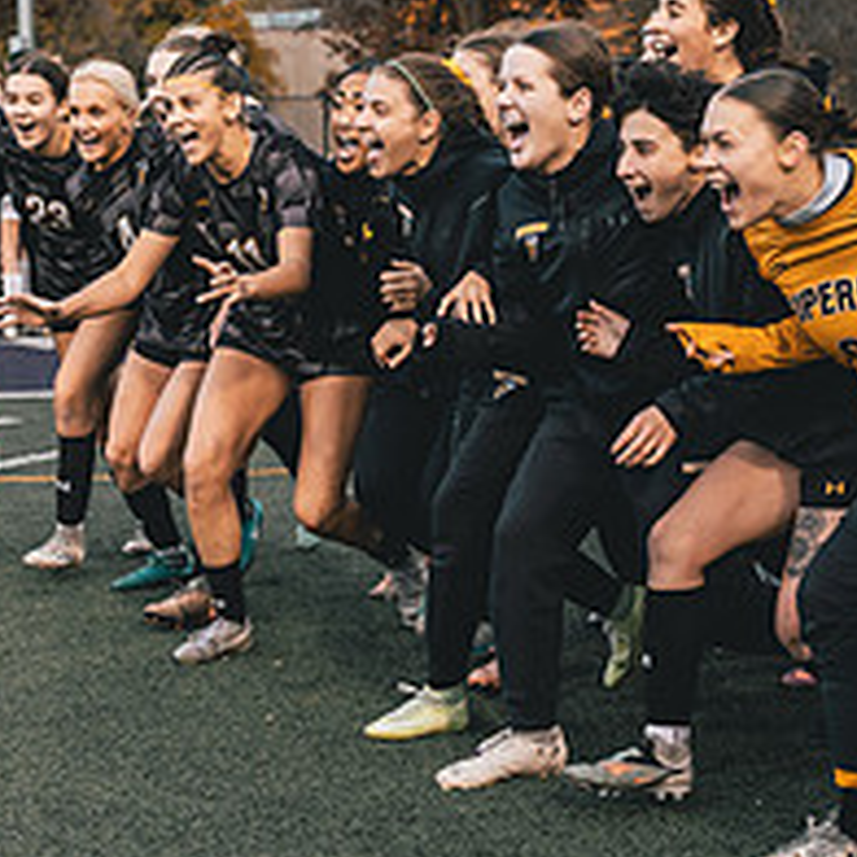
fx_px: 2465
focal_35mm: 88
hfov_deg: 19.7
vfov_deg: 19.7
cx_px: 363
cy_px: 474
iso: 800
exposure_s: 1/1600
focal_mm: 35
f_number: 2.8
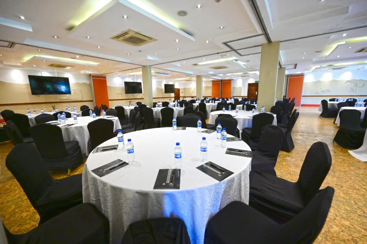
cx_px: 184
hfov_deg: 102.3
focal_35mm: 14
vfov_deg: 79.1
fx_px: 148
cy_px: 122
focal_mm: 14.5
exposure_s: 1/200
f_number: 4
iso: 5000
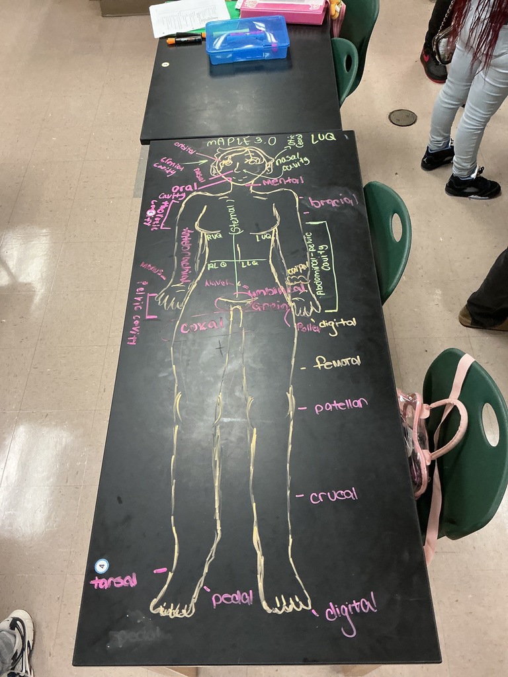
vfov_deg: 61.7
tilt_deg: -55.5
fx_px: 567
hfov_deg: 48.2
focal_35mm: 29
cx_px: 254
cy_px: 338
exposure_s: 1/60
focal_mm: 3
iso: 160
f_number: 1.8
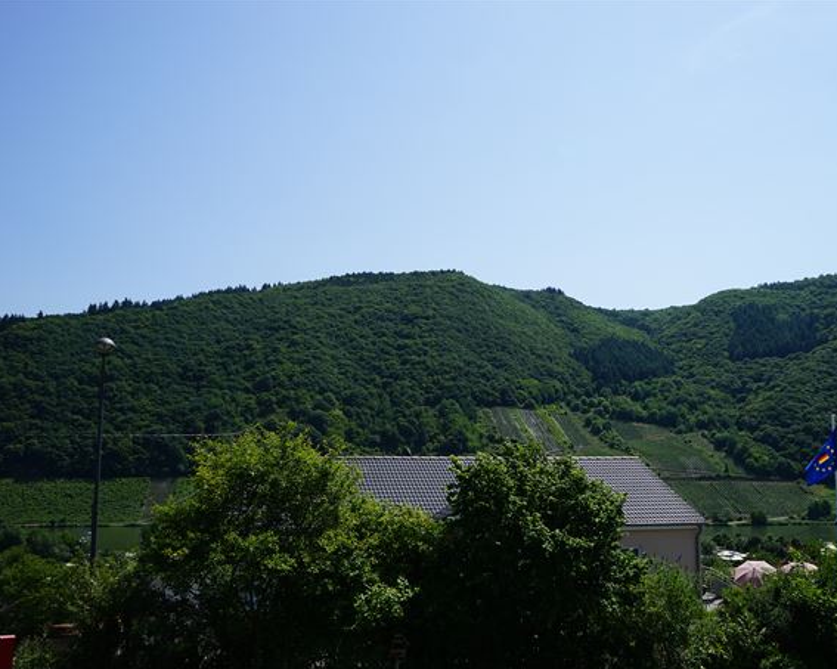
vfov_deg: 45.8
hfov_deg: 55.4
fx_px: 792
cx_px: 483
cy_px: 337
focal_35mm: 32
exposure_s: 1/160
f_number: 11
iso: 100
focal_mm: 28
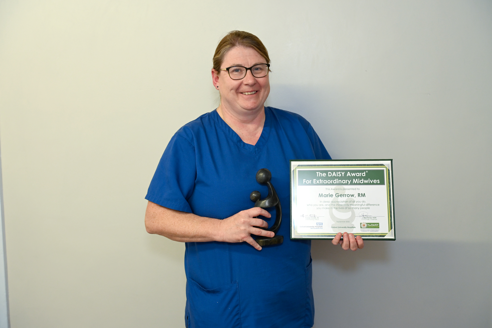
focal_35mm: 36
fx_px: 492
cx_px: 246
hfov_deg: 53.1
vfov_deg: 36.9
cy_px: 164
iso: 1250
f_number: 4
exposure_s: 1/125
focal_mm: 36
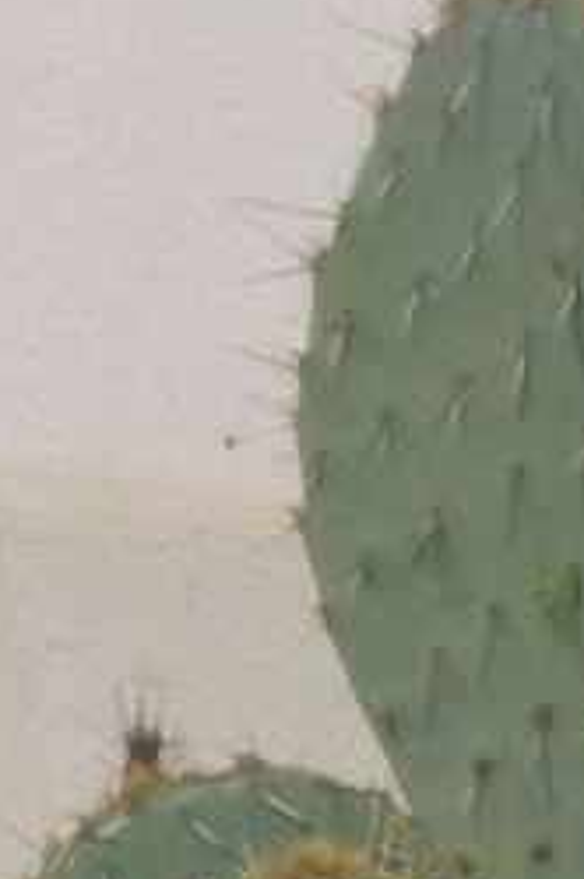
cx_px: 369
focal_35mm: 300
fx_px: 7320
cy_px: 2315
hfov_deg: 4.6
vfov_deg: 6.5
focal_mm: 9.7
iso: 100
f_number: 6.3
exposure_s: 1/1600
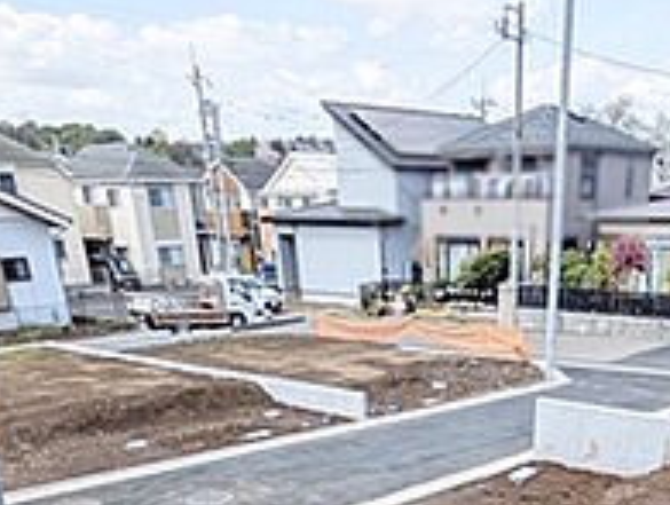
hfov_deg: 43.2
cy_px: 704
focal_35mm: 43
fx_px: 834
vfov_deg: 26.7
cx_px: 443
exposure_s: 1/1035
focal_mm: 1.83
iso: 49
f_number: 2.2
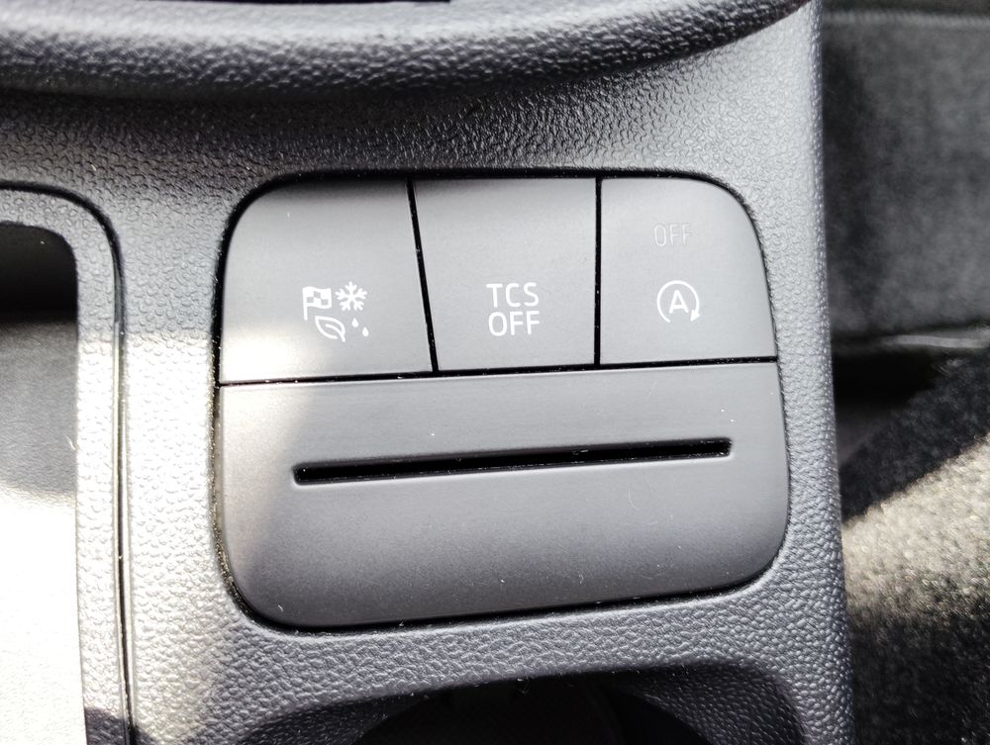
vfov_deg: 48.3
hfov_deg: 61.6
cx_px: 495
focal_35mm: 29
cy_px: 372
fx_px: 831
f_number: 1.8
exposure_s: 1/50
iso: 68
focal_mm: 4.25
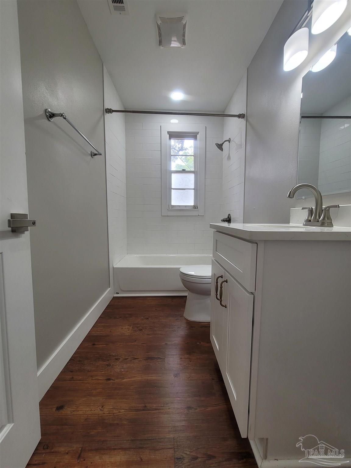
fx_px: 176
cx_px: 176
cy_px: 234
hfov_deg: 89.9
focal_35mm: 13
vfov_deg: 106.2
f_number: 2.2
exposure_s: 1/120
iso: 100
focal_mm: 2.2
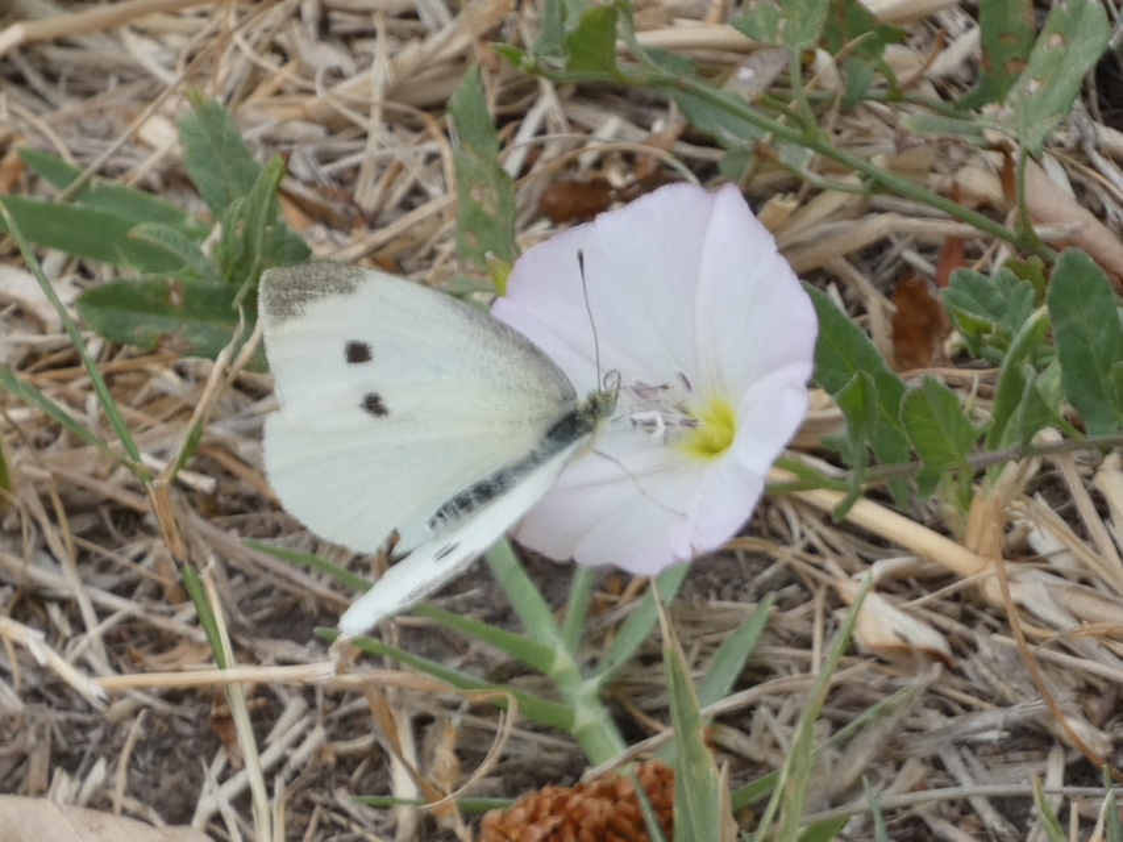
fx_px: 18949
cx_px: 562
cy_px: 421
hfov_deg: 3.4
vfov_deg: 2.5
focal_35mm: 584
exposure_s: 1/100
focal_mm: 104.7
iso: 125
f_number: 5.6
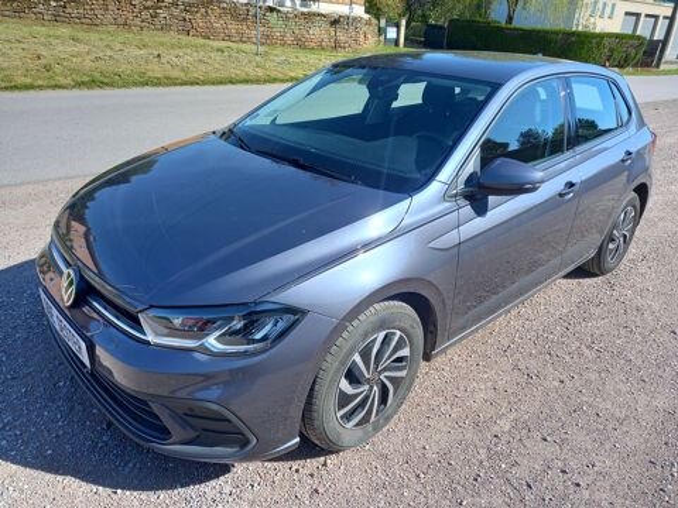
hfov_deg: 69.4
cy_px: 254
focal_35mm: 25
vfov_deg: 54.9
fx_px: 490
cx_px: 339
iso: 25
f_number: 2
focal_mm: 4.6
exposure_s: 1/344
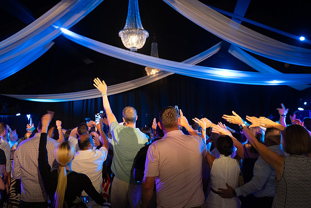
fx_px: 372
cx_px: 156
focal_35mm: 43
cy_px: 104
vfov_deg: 31.2
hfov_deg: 45.4
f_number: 4
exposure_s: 1/60
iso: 3200
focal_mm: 43
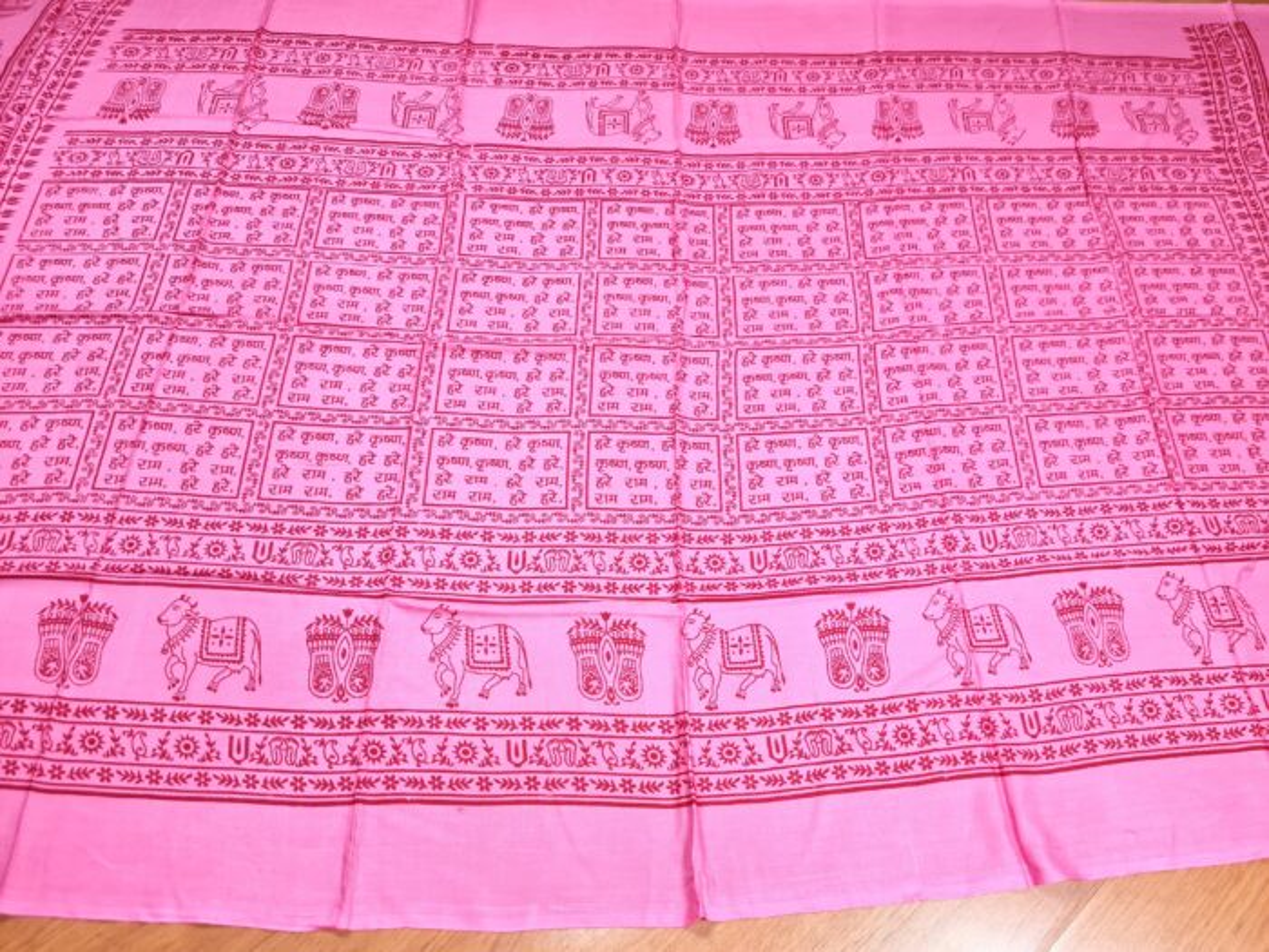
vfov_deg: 53.1
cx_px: 634
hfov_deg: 67.3
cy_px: 476
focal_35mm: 26
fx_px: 953
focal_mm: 5.4
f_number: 1.8
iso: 200
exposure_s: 1/120
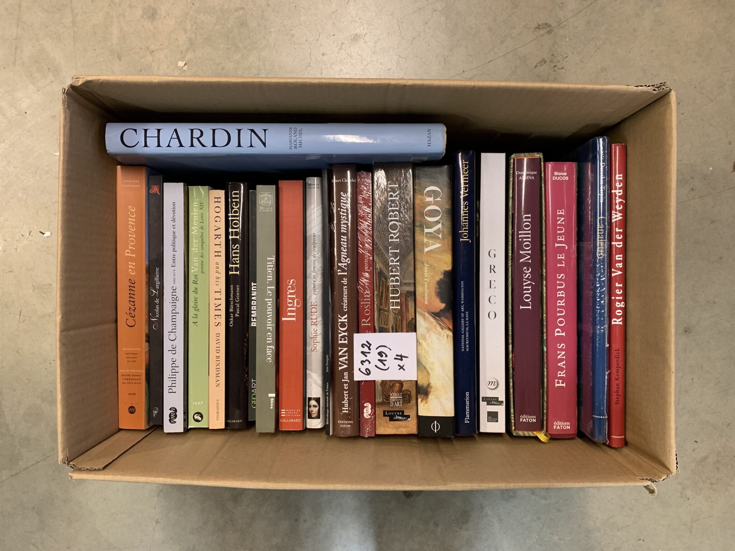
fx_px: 552
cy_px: 276
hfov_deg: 67.3
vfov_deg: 53.1
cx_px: 368
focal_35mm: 26
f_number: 1.8
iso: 200
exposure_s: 1/50
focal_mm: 4.25
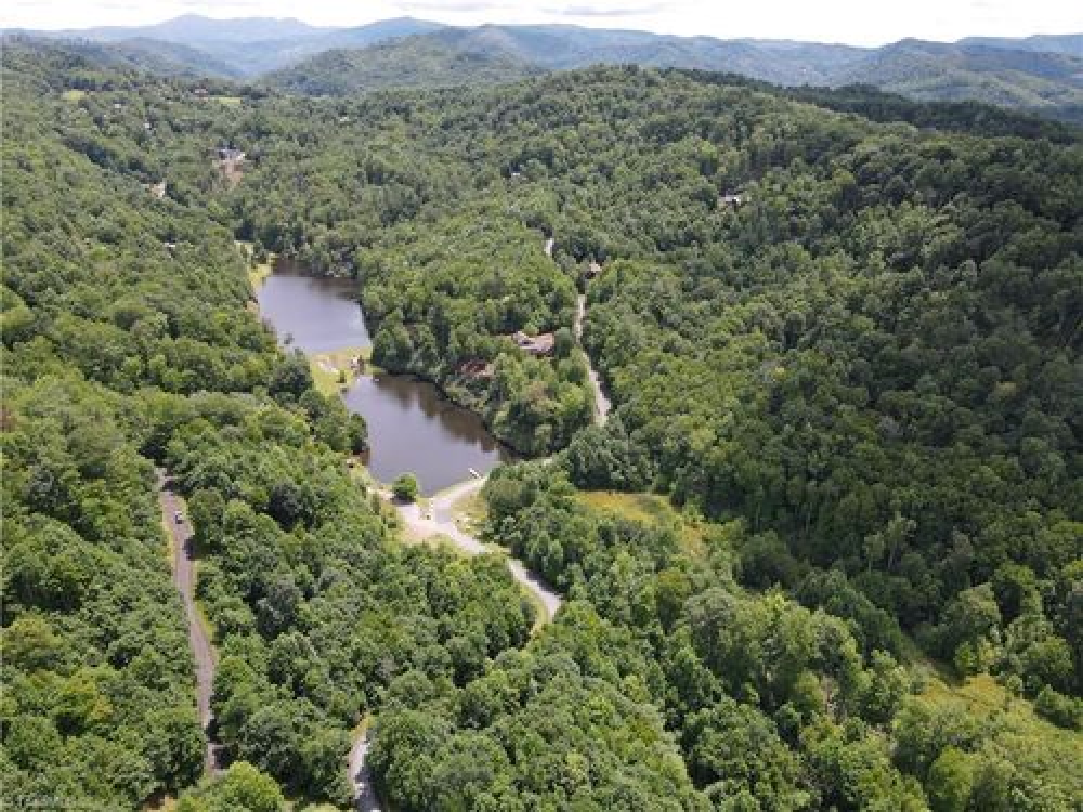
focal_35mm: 24
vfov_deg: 56.8
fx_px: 751
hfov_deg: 71.6
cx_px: 542
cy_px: 406
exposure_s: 1/250
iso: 100
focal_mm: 4.5
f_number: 2.8
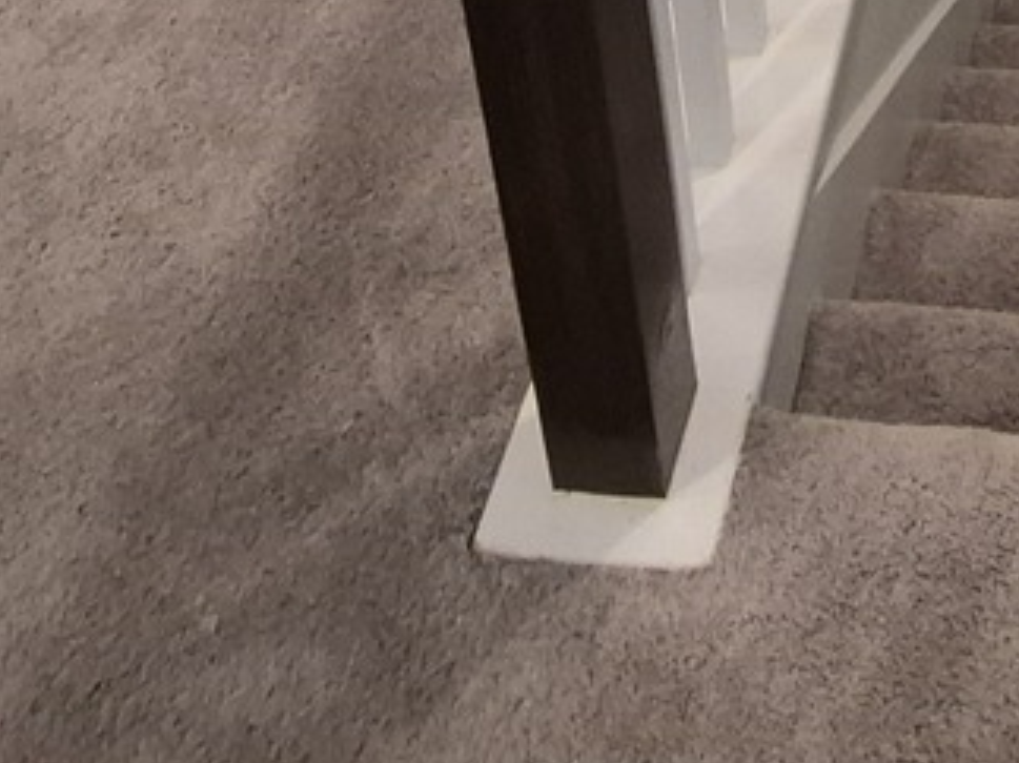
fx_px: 1707
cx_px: 1107
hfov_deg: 30.0
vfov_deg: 17.2
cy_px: -813
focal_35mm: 58
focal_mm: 1.74
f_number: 2.2
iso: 250
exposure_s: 1/60
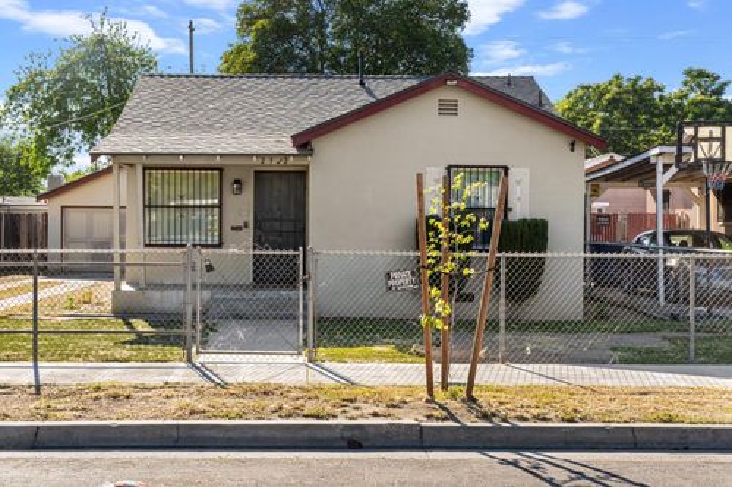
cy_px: 244
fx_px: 1003
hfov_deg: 40.1
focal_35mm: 49
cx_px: 366
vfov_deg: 27.3
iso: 100
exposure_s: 1/125
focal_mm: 32.9
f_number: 8
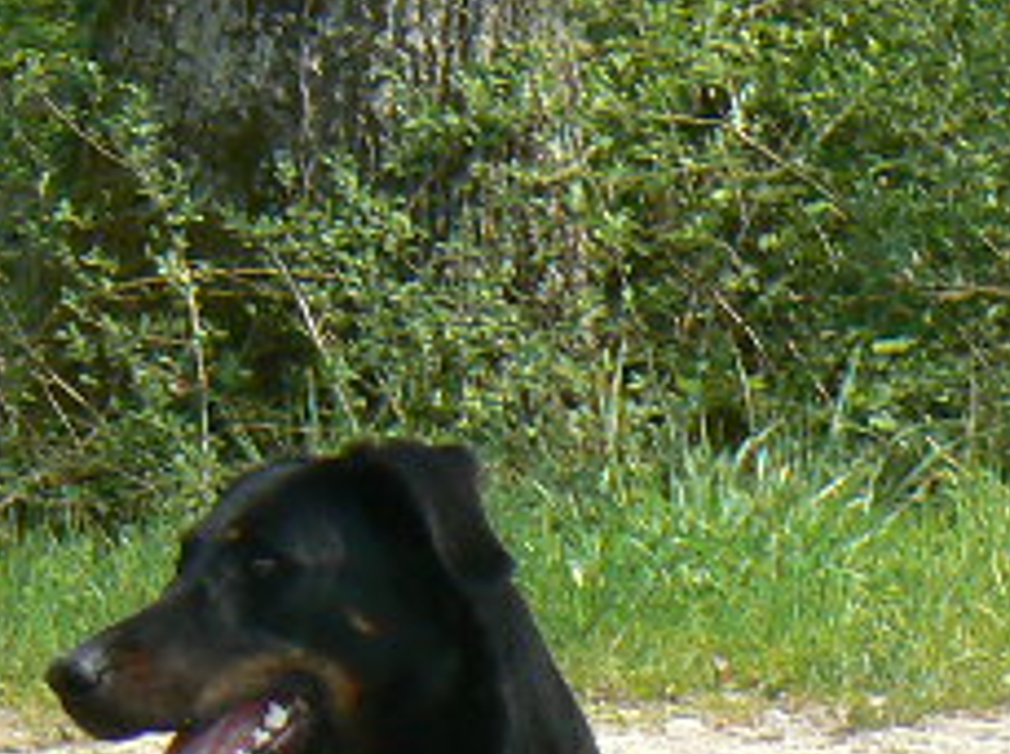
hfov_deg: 2.1
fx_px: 27325
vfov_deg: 1.6
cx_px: 926
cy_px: 1036
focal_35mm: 938
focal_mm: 40.7
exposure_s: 1/200
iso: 80
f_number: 5.6
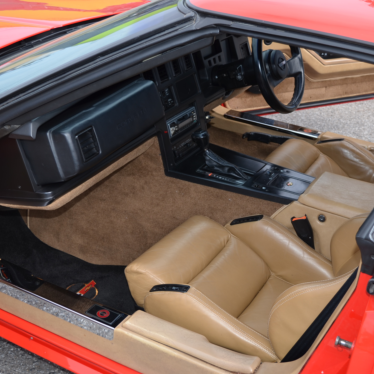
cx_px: 215
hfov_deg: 31.6
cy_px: 187
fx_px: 660
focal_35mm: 54
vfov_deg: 31.6
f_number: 5.6
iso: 100
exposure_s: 1/250
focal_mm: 28
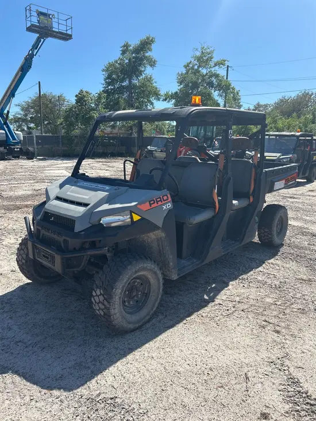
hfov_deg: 53.1
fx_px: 316
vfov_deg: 67.3
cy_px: 210
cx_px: 158
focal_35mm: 26
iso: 50
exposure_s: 1/3165
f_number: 1.5
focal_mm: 5.7
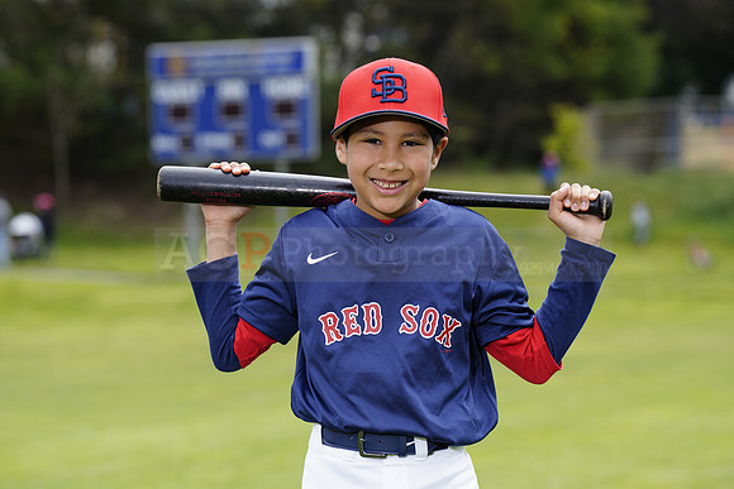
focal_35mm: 165
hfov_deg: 12.4
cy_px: 244
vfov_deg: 8.3
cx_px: 367
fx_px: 3365
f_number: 6.3
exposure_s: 1/250
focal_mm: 165
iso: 100
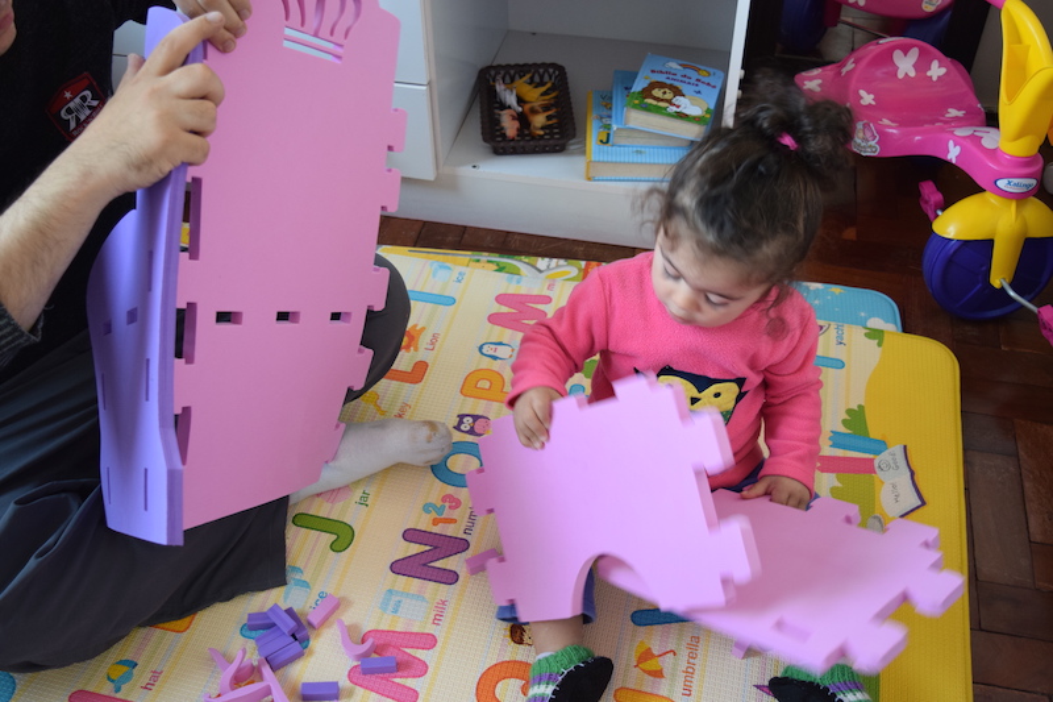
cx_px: 526
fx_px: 1097
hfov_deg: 51.3
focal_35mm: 38
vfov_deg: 35.5
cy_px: 351
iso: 900
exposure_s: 1/60
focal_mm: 25
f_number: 4
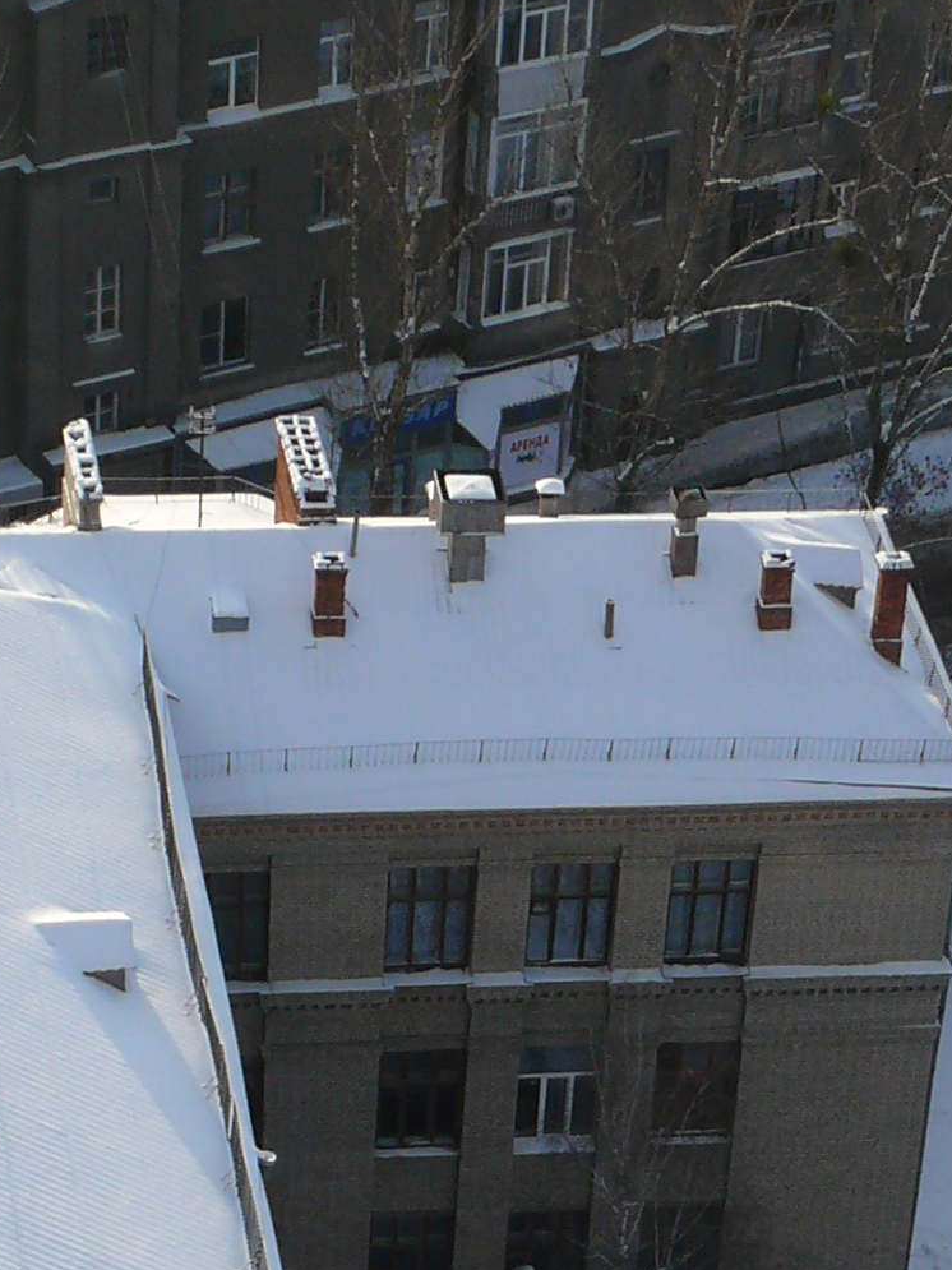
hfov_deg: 10.4
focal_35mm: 143
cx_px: 502
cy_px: 1745
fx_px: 5245
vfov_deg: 13.2
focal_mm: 8.2
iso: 100
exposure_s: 1/400
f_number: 5.6
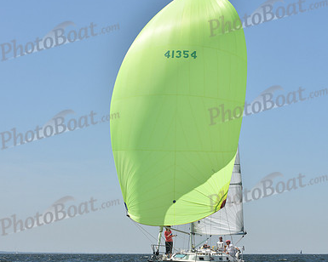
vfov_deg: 15.5
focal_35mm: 99
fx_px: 961
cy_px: 71
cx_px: 164
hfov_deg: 19.4
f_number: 8
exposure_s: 1/1250
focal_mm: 70
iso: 250
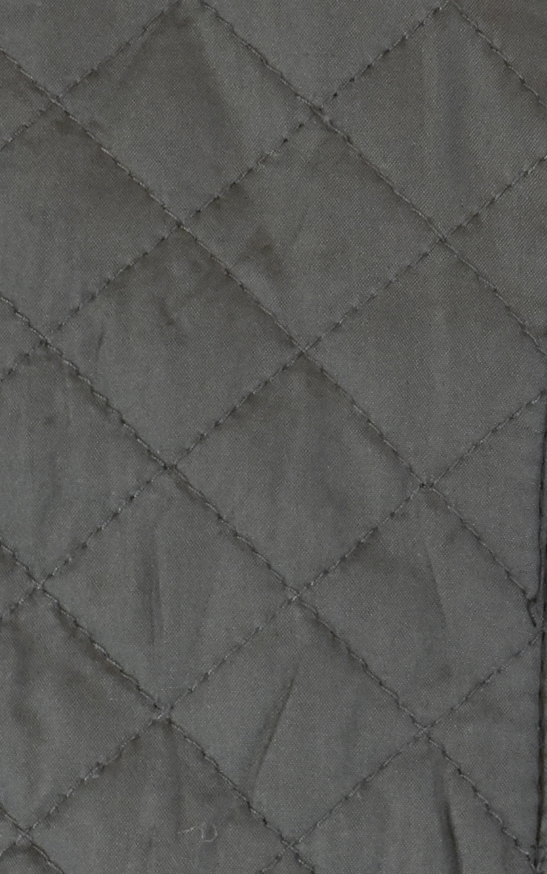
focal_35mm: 190
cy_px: 209
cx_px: 568
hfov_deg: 6.9
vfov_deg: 11.0
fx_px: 4532
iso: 1600
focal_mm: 38
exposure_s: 1/50
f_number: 13
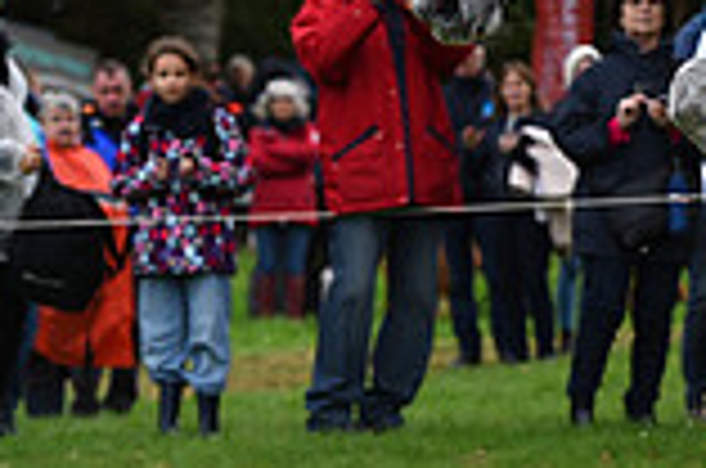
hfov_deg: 4.5
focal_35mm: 452
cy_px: 162
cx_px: 1250
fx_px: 8846
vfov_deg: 3.0
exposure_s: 1/1250
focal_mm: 122
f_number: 4.5
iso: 400
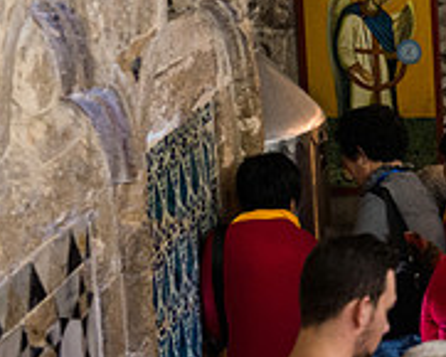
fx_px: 2179
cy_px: -87
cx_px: 579
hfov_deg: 11.4
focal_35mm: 165
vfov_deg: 9.2
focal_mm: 55
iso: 3200
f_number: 2.8
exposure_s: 1/50
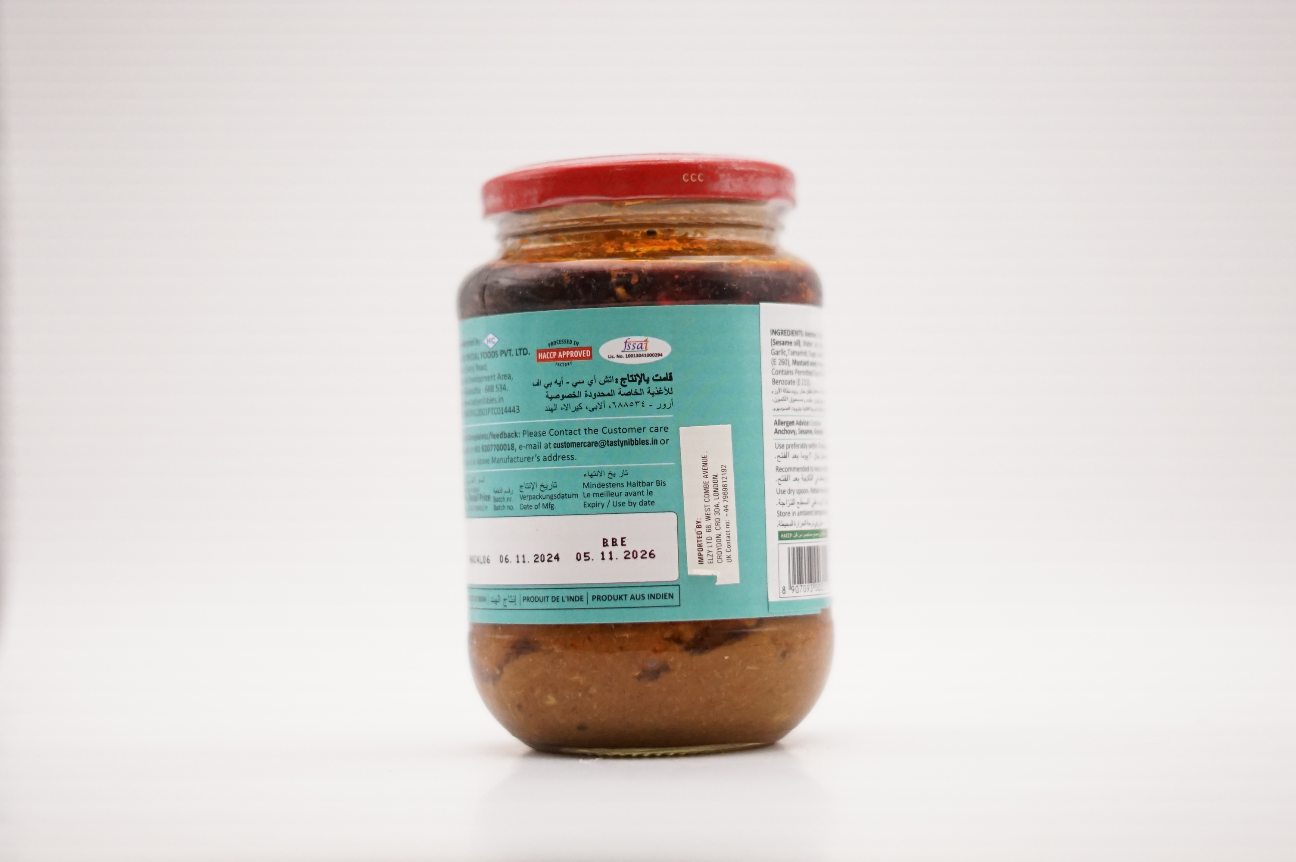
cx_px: 648
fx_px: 2698
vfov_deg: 18.1
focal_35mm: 75
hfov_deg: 27.0
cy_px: 431
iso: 3200
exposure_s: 1/3200
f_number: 1.8
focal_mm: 50
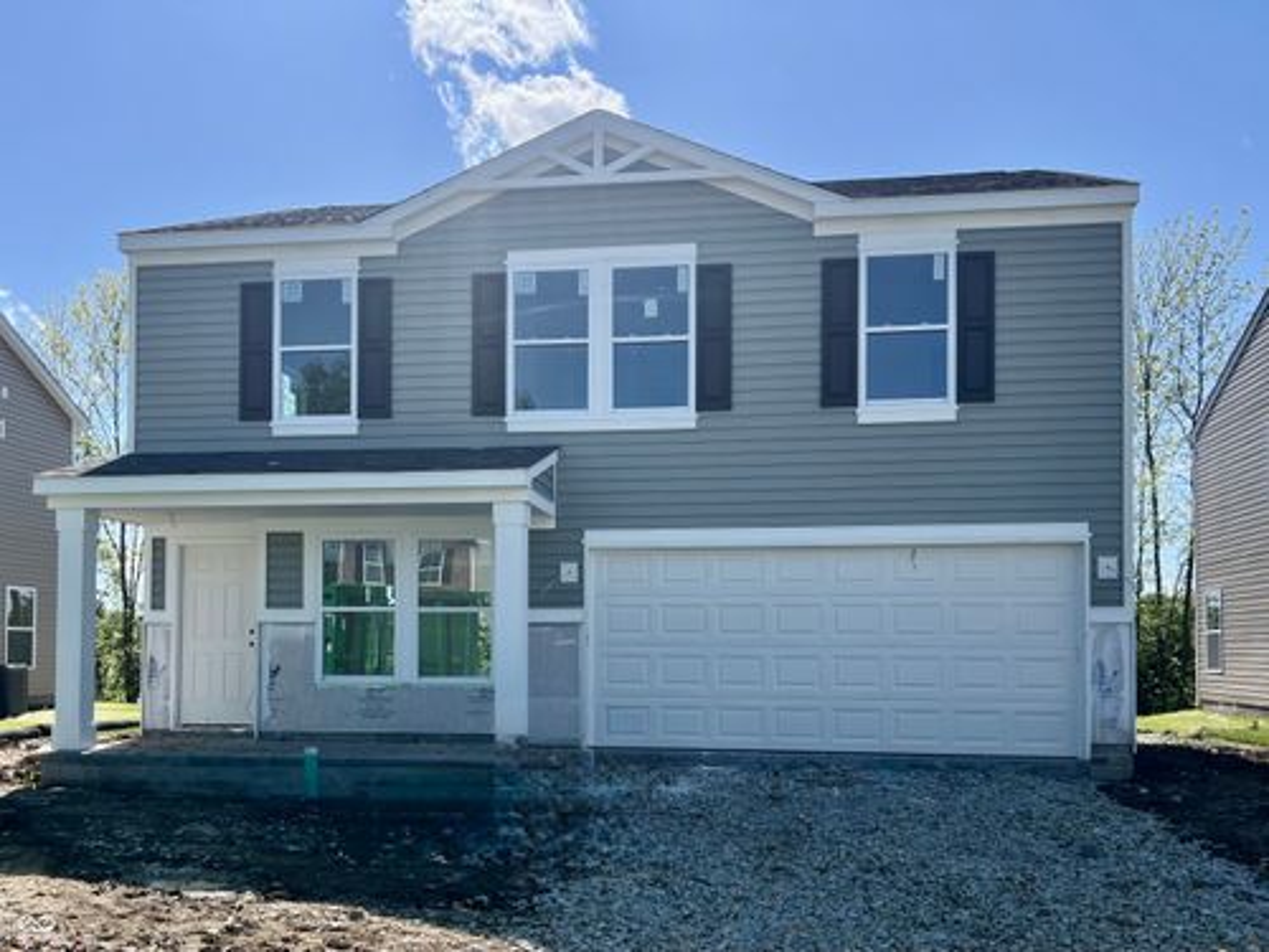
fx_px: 953
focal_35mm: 26
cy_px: 476
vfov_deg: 53.1
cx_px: 634
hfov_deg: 67.3
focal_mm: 5.7
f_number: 1.5
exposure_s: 1/3571
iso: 50
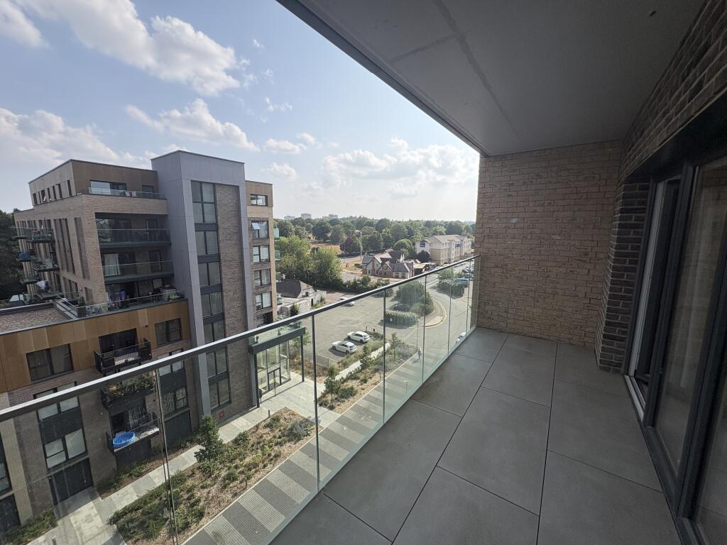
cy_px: 272
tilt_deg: -8.0
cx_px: 364
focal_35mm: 14
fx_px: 294
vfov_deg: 85.7
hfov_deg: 102.1
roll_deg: +0.4
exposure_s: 1/2208
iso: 50
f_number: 2.2
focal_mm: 2.22
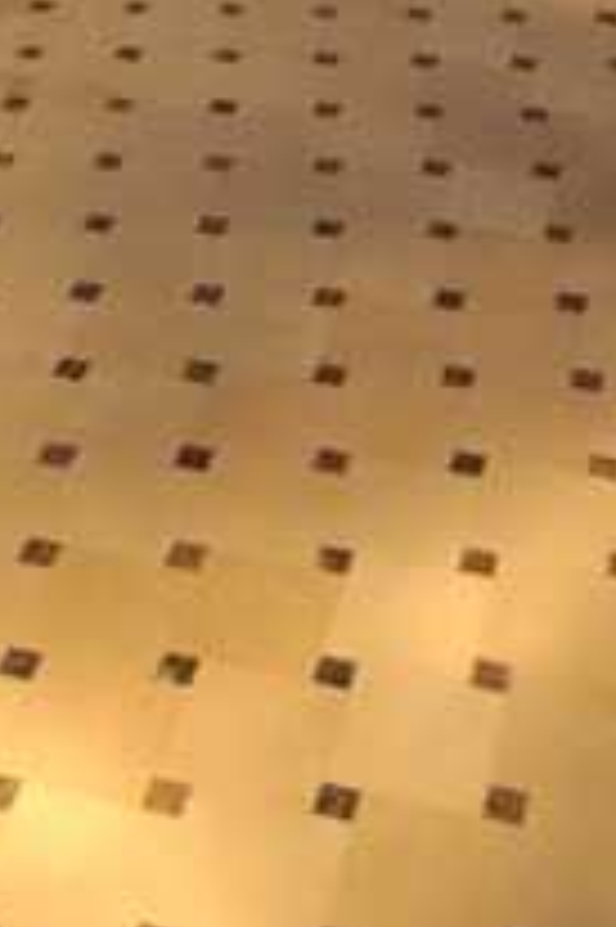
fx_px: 2031
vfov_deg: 16.5
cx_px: 301
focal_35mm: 79
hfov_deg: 17.2
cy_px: -1098
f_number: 3.5
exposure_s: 1/20
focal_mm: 10
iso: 200
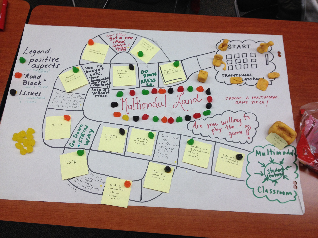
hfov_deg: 52.6
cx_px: 159
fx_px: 322
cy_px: 119
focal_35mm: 35
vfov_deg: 40.7
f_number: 2.4
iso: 64
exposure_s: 1/60
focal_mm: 4.28
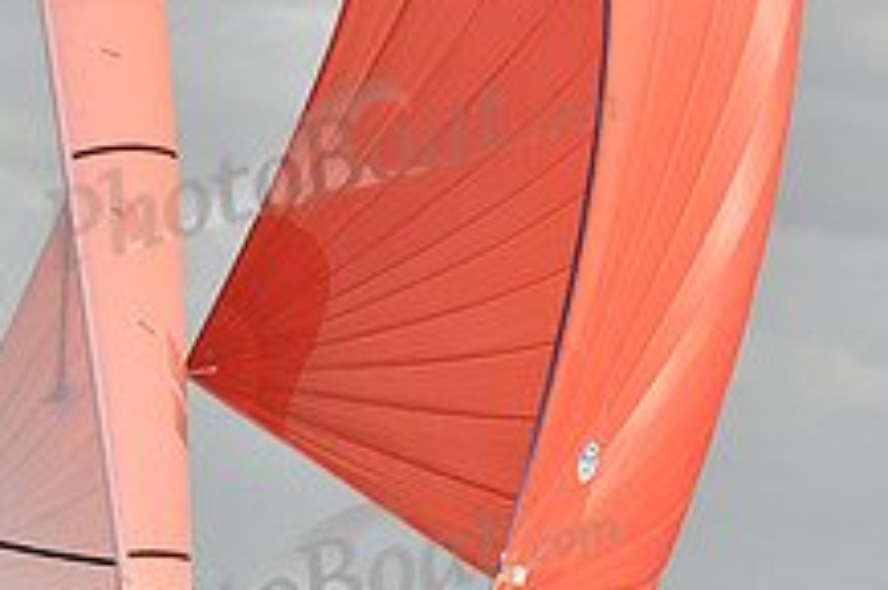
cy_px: 433
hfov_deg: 3.9
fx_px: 13112
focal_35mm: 532
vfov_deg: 2.6
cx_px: -163
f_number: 7.1
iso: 320
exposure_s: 1/1000
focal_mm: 200
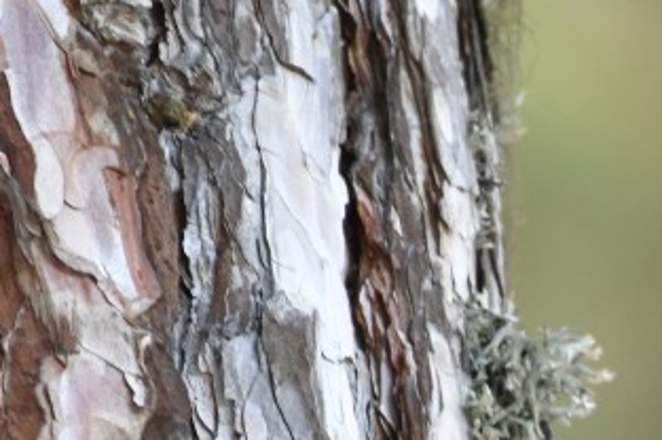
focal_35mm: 2518
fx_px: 46254
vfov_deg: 0.5
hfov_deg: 0.8
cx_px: 890
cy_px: 692
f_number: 5.6
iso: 800
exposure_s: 1/160
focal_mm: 500
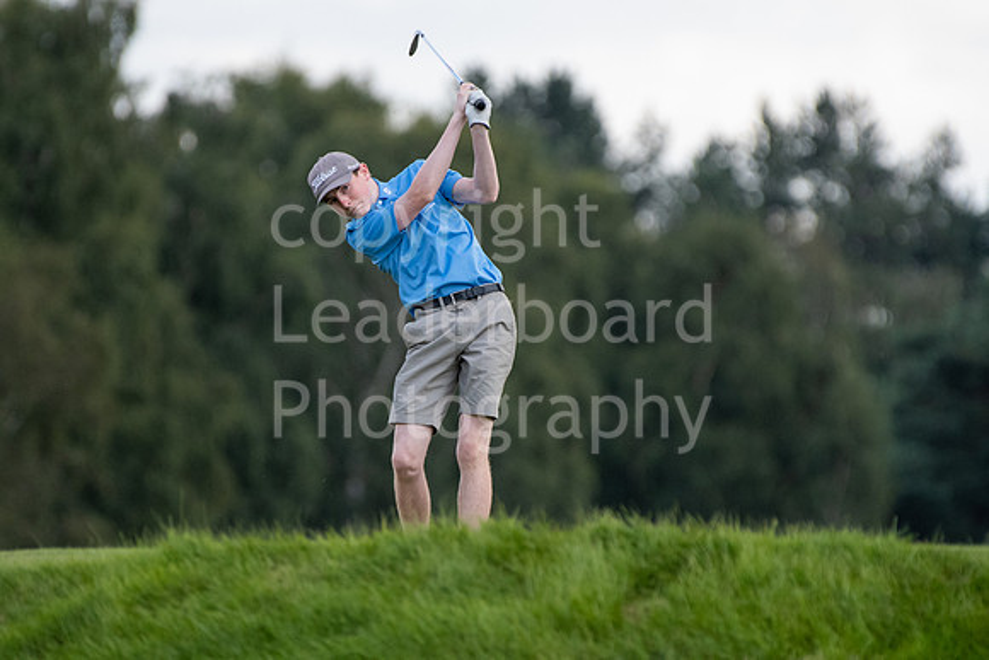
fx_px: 20608
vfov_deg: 1.8
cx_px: 494
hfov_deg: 2.7
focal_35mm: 750
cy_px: 330
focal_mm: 500
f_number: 6.3
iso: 2000
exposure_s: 1/1600
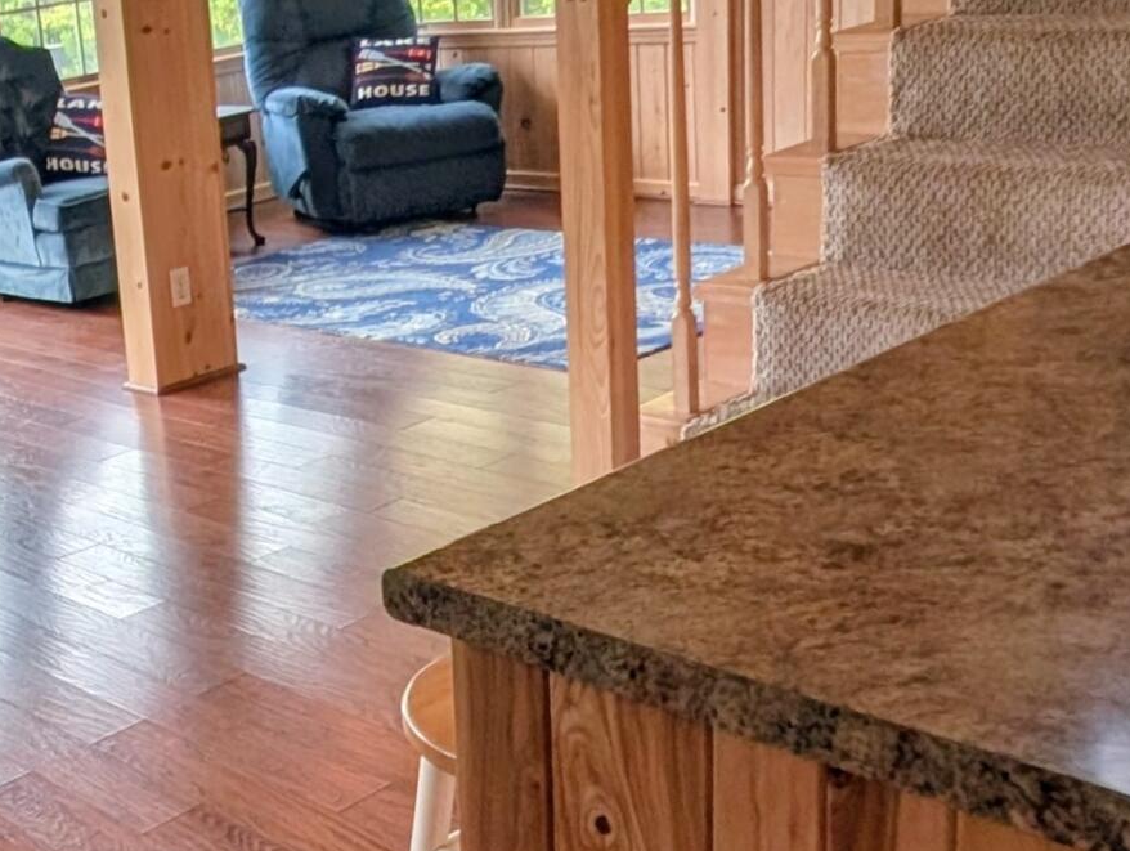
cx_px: 9
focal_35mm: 41
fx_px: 1340
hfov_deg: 40.3
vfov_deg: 35.2
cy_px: 422
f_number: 1.7
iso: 47
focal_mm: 2.02
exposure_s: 1/275
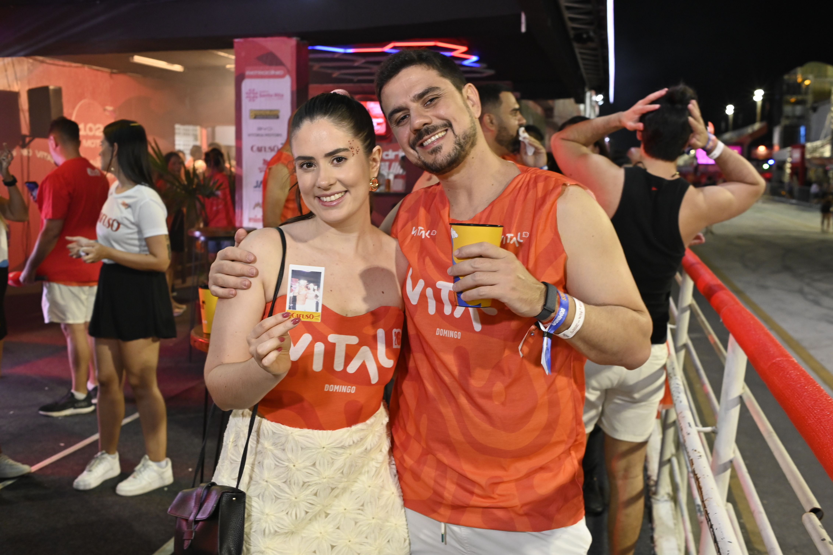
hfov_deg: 54.4
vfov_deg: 37.8
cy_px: 278
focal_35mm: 35
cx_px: 416
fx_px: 810
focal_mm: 35
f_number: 5.6
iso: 2500
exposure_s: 1/125
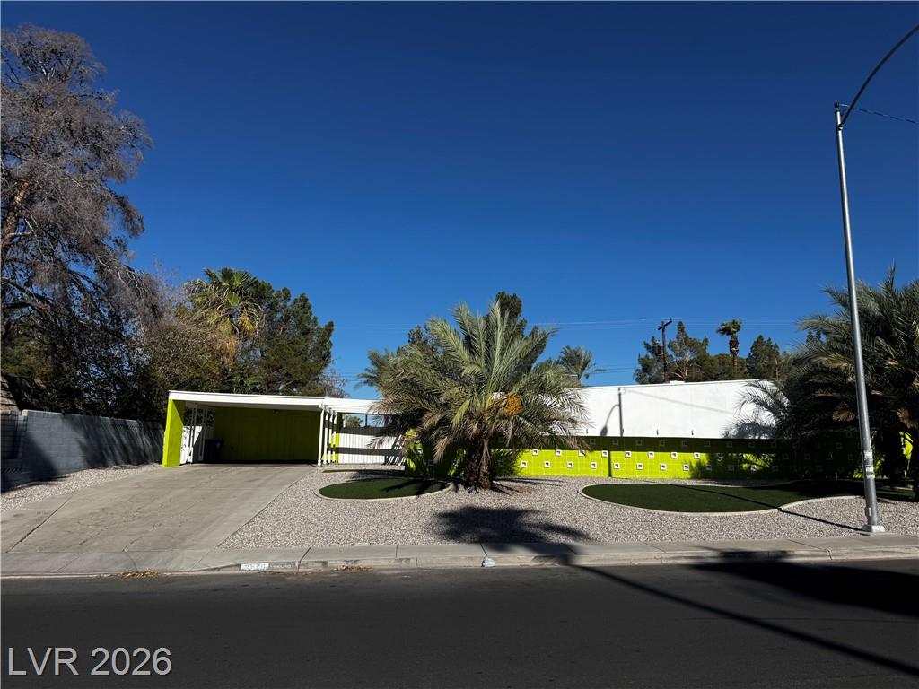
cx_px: 460
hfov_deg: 71.6
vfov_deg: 56.8
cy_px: 344
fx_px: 637
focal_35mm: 24
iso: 80
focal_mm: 6.76
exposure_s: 1/7092
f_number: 1.78
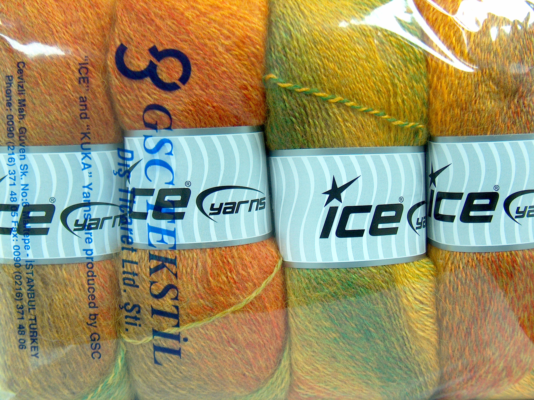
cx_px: 267
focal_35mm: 44
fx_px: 678
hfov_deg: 43.0
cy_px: 200
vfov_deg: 32.8
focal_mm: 8.96
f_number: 2.8
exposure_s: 1/44.6
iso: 200
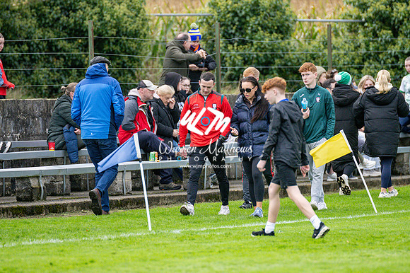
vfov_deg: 3.1
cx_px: 205
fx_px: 5122
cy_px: 136
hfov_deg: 4.6
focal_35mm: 450
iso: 1800
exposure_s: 1/6400
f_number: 2.8
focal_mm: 300
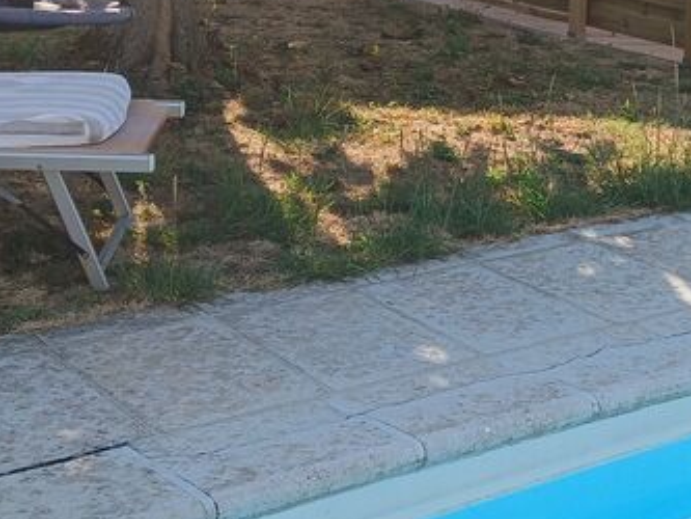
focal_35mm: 78
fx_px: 1558
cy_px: 149
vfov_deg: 18.8
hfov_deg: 24.7
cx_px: 521
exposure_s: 1/258
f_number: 1.8
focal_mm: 3.98
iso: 20
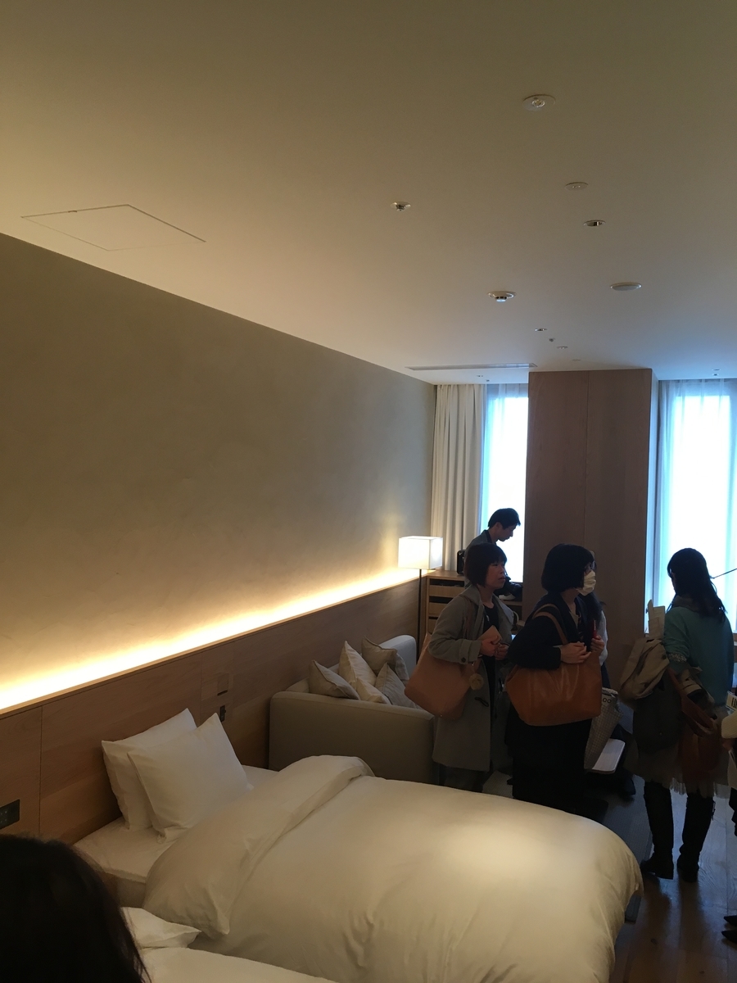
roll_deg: -1.7
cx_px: 368
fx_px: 823
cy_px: 492
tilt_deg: -2.2
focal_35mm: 29
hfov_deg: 48.2
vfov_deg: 61.7
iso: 32
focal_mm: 4.15
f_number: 2.2
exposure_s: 1/30
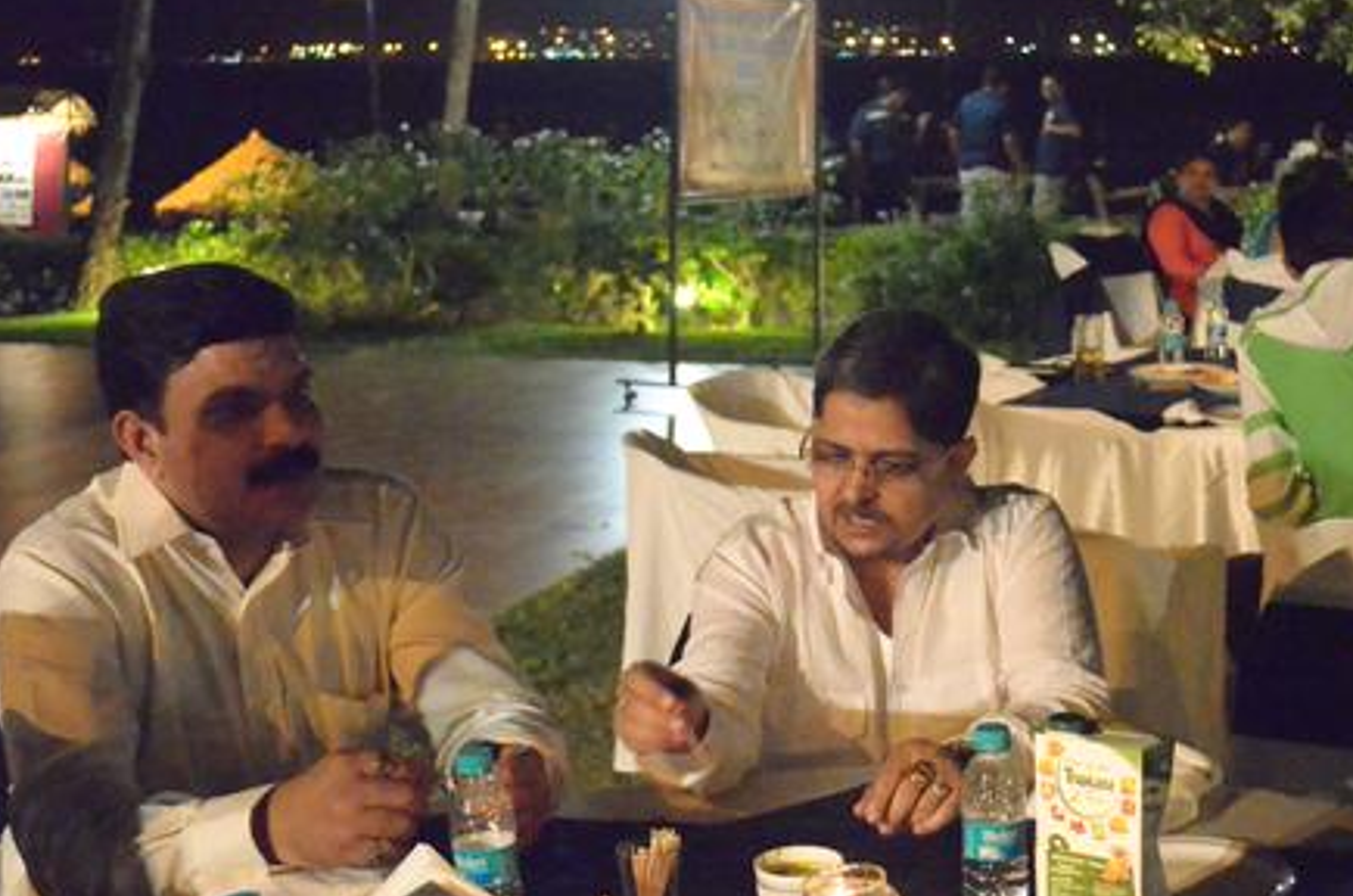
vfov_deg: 21.8
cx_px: 824
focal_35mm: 62
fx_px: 2325
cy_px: 481
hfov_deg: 32.3
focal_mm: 30
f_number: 4.5
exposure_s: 1/60
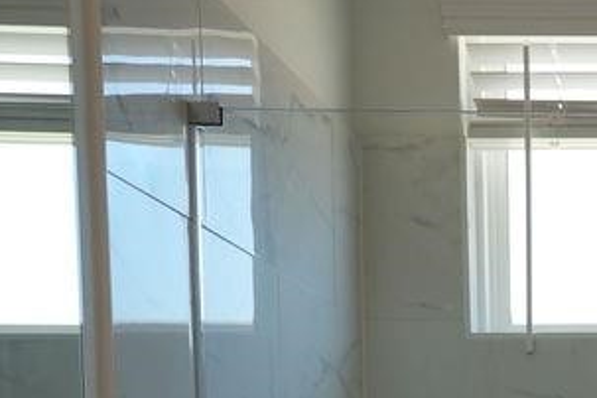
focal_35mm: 108
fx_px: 1791
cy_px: 665
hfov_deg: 16.6
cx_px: 977
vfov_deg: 11.9
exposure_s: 1/160
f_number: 4
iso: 250
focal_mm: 32
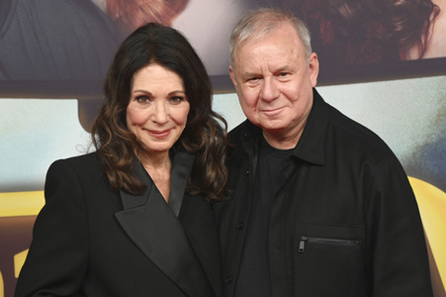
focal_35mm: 102
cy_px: 148
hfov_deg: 20.0
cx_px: 223
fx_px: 1263
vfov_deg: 13.4
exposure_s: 1/160
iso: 800
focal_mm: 102
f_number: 6.3
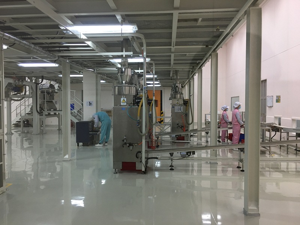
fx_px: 251
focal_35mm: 29
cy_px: 112
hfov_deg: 61.7
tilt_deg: -1.3
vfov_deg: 48.2
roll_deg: -0.5
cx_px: 150
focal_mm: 4.15
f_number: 2.2
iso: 40
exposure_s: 1/17
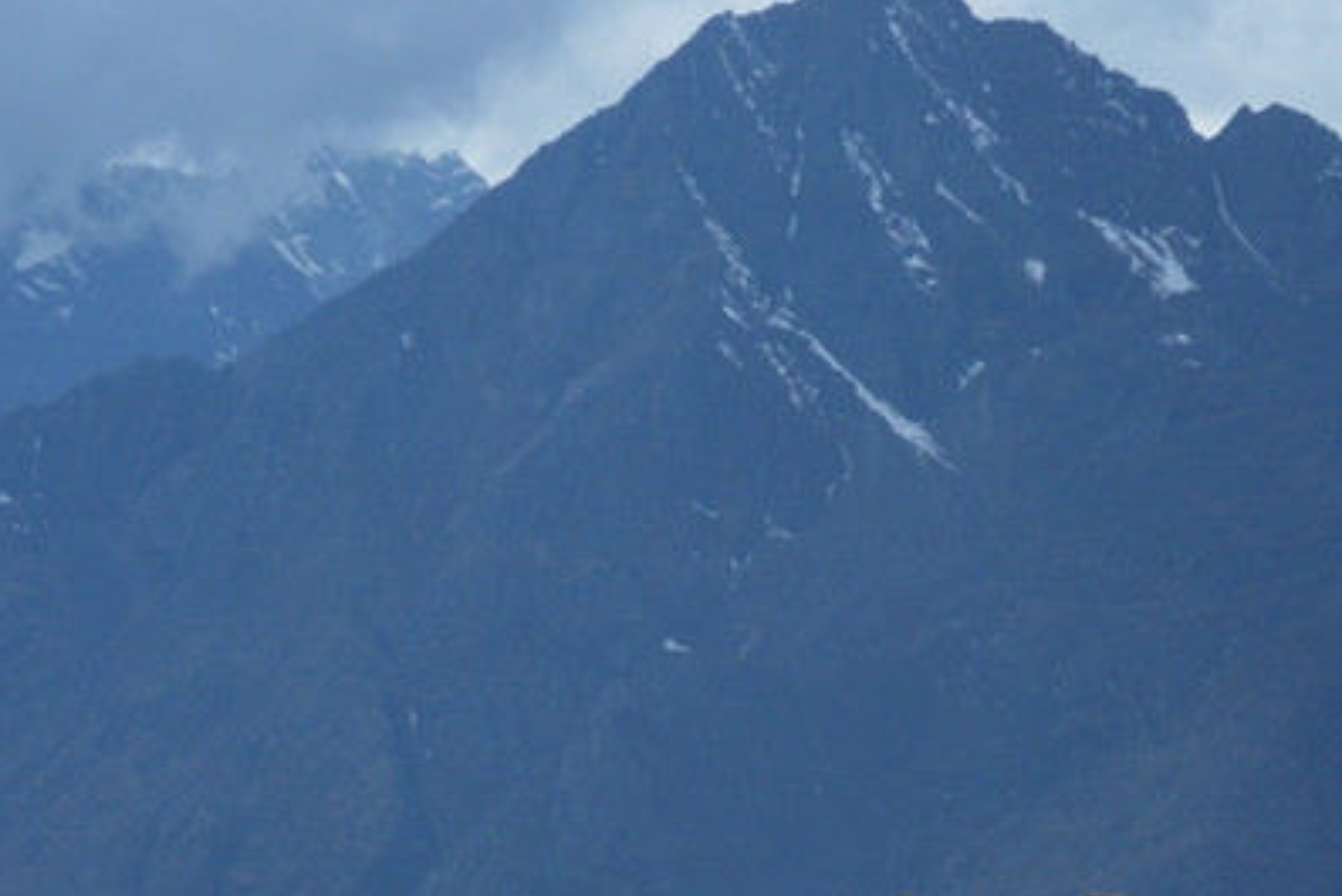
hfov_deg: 9.4
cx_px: 696
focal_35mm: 218
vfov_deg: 6.3
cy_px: 578
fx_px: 8129
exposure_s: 1/500
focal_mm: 22.8
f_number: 5.8
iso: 80
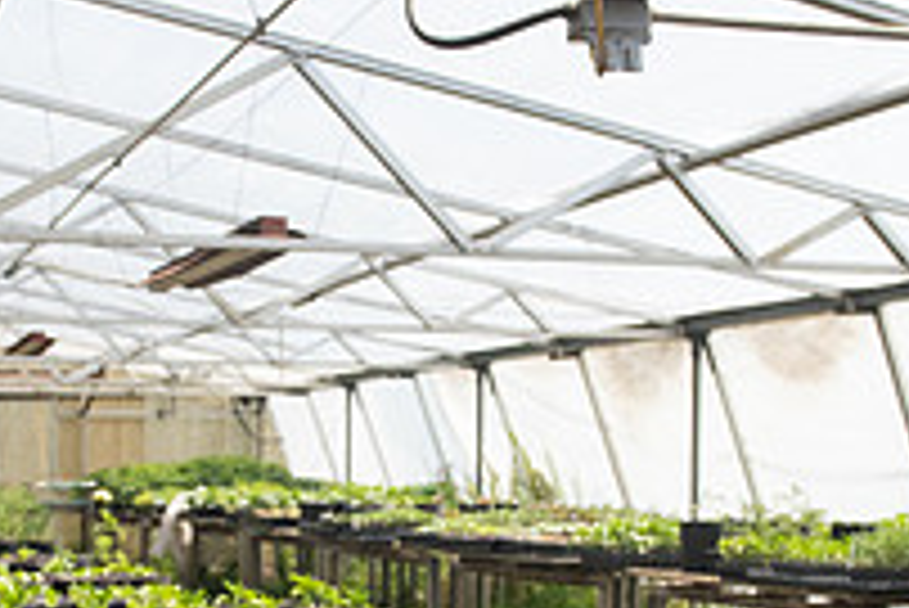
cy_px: 583
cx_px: 288
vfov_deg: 19.3
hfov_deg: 29.0
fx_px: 1743
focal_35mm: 69
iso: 500
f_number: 4.5
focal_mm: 24
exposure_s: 1/2000
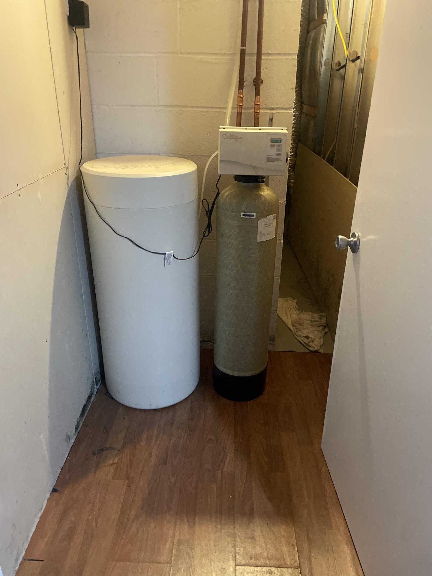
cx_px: 216
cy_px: 288
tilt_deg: -25.0
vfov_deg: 67.3
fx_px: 433
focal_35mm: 26
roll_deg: -1.1
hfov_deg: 53.1
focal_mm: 4.2
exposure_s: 1/30
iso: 640
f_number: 1.6
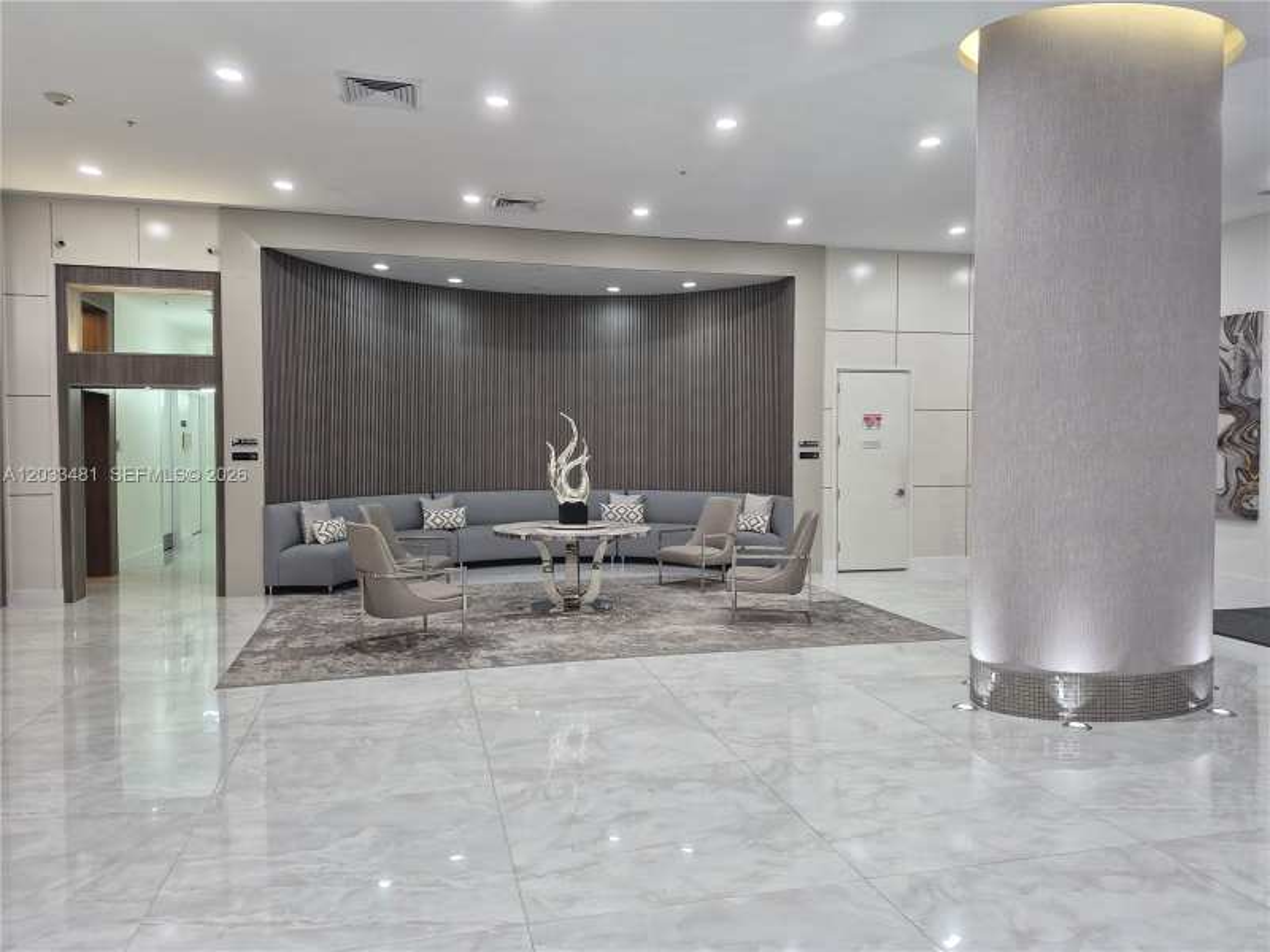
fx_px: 844
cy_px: 476
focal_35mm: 23
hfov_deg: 73.9
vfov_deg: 58.9
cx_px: 635
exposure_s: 1/120
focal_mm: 5.4
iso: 160
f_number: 1.8
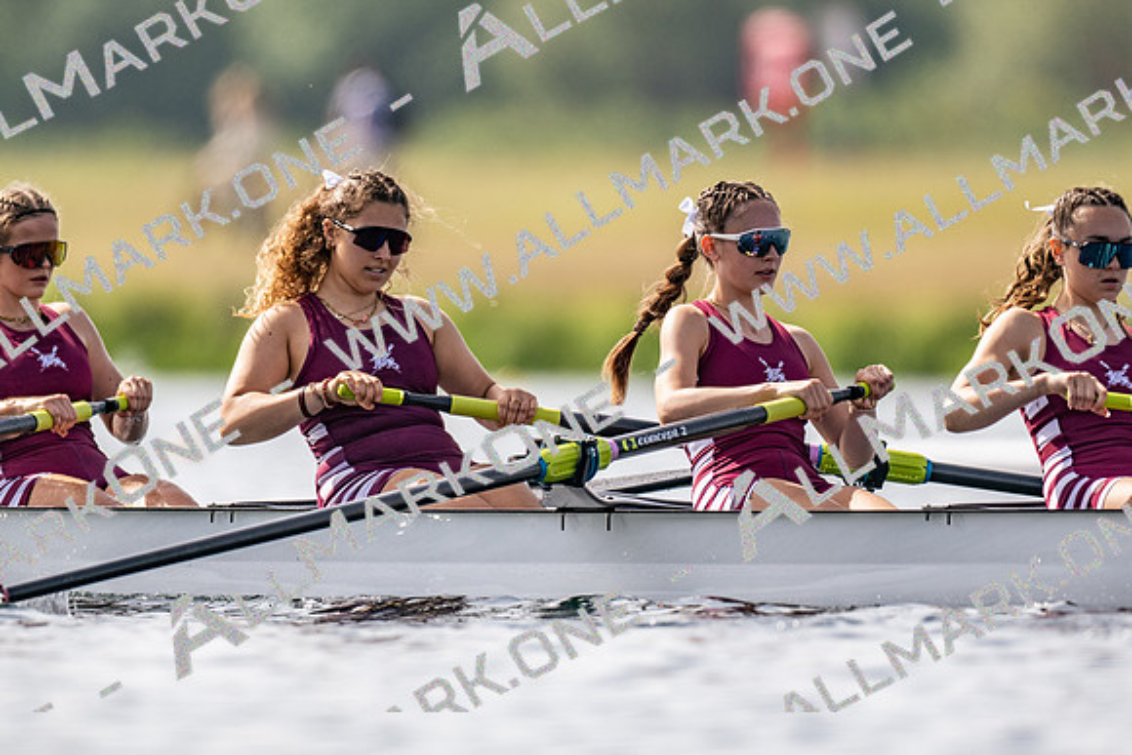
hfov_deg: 2.3
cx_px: 566
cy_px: 378
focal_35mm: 900
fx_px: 28320
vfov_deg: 1.5
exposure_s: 1/2500
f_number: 4
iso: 180
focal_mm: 600
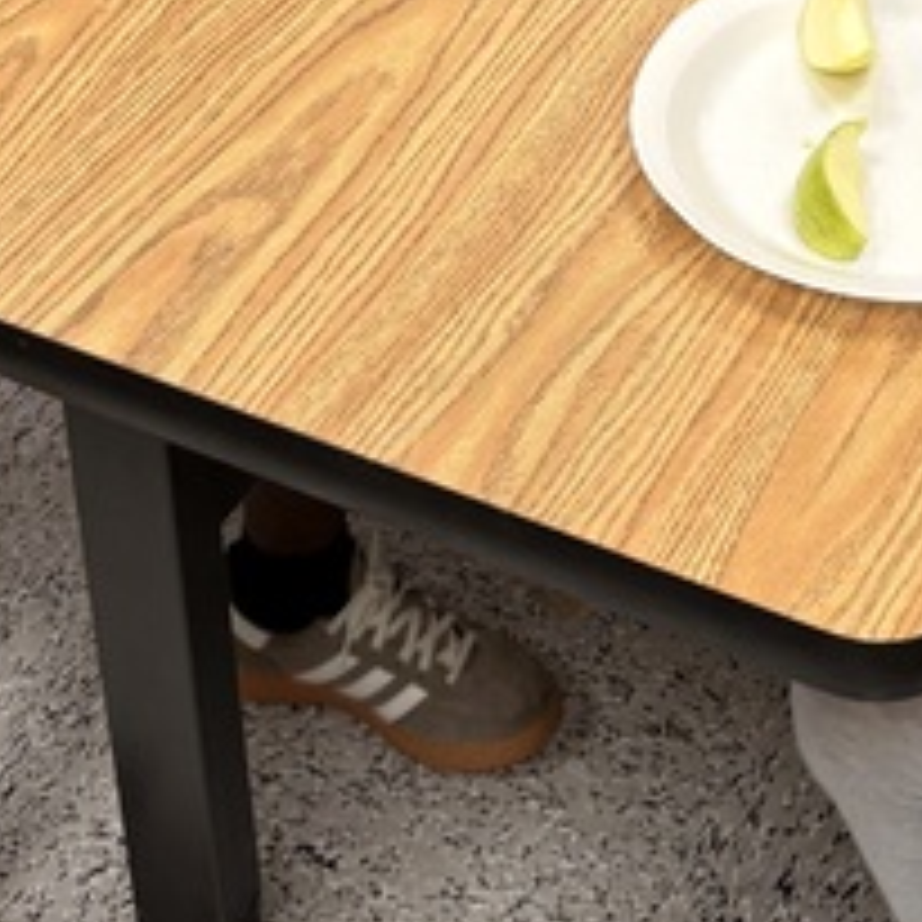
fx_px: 3465
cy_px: -450
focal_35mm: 115
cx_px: 868
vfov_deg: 14.2
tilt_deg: -30.7
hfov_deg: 15.0
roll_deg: -1.2
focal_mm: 5.96
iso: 80
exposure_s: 1/60
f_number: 1.6
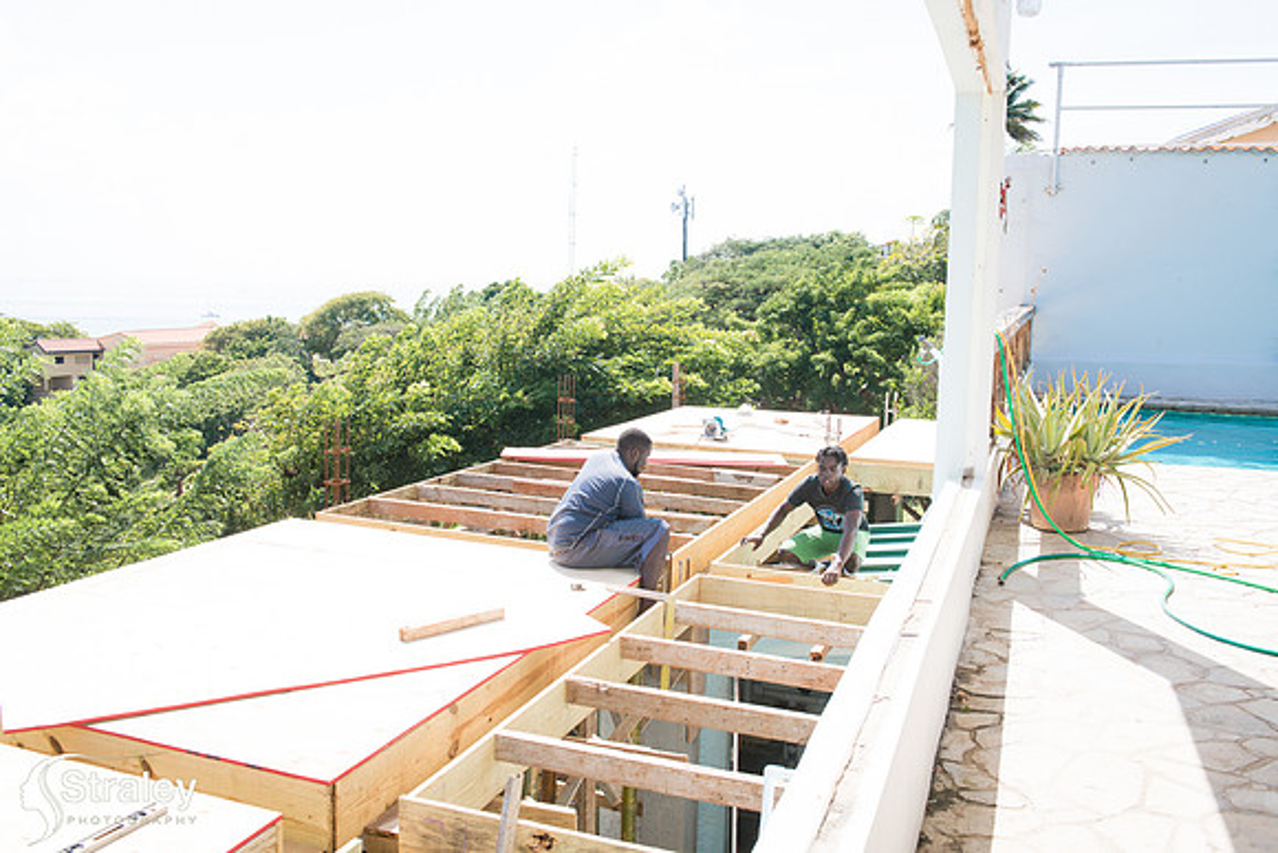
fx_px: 1136
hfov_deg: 58.7
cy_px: 426
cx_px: 639
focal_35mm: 32
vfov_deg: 41.1
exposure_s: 1/125
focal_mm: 32
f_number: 7.1
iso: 64
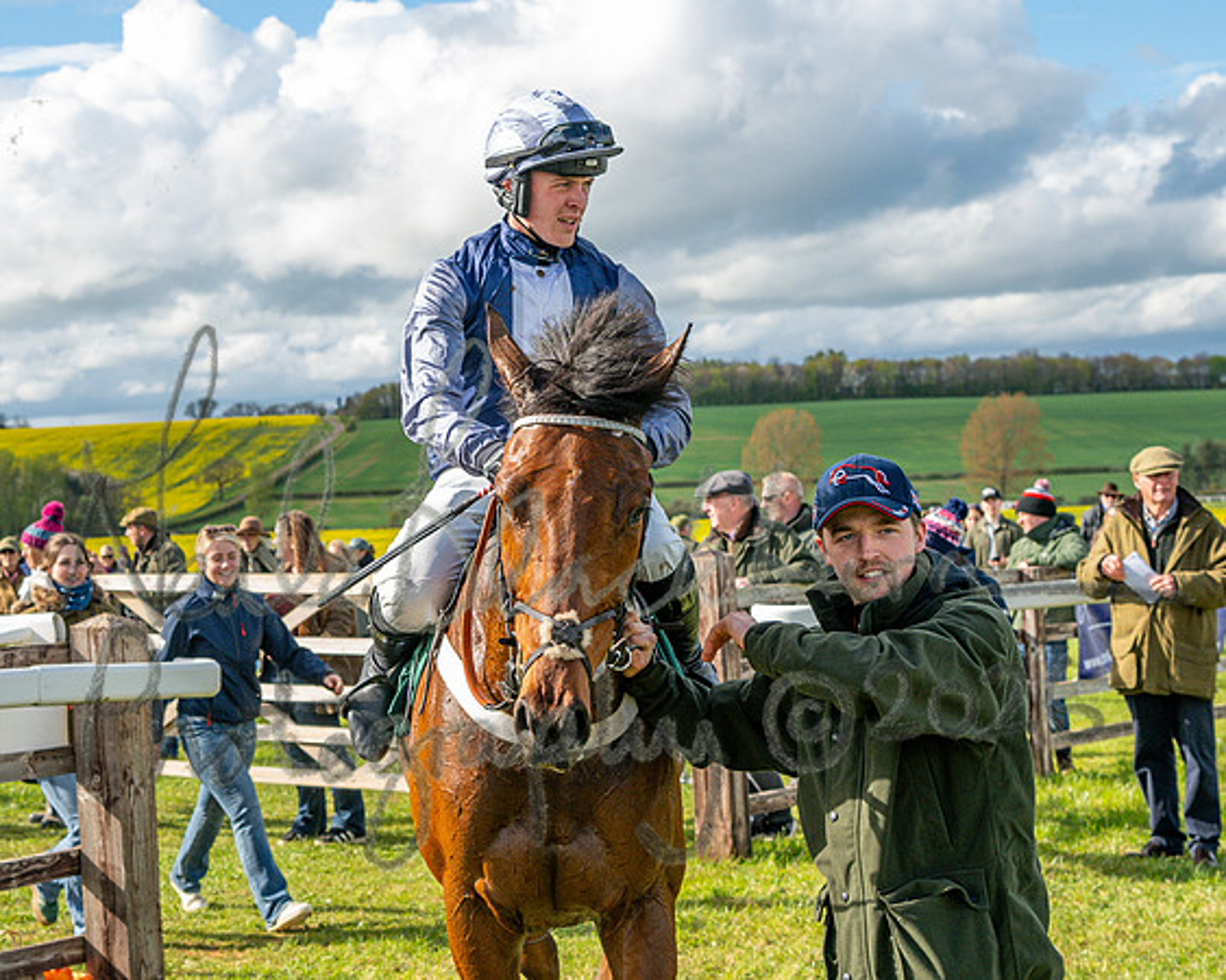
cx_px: 357
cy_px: 469
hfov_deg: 26.9
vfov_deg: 21.8
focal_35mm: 70
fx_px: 2543
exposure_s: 1/1250
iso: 400
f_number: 4.5
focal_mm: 35
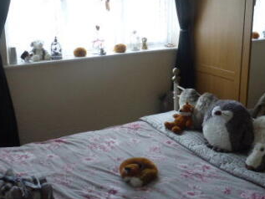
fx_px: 352
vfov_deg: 31.5
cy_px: 92
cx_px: 130
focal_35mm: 46
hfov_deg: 41.2
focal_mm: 4.3
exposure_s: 1/60
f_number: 3.3
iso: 125
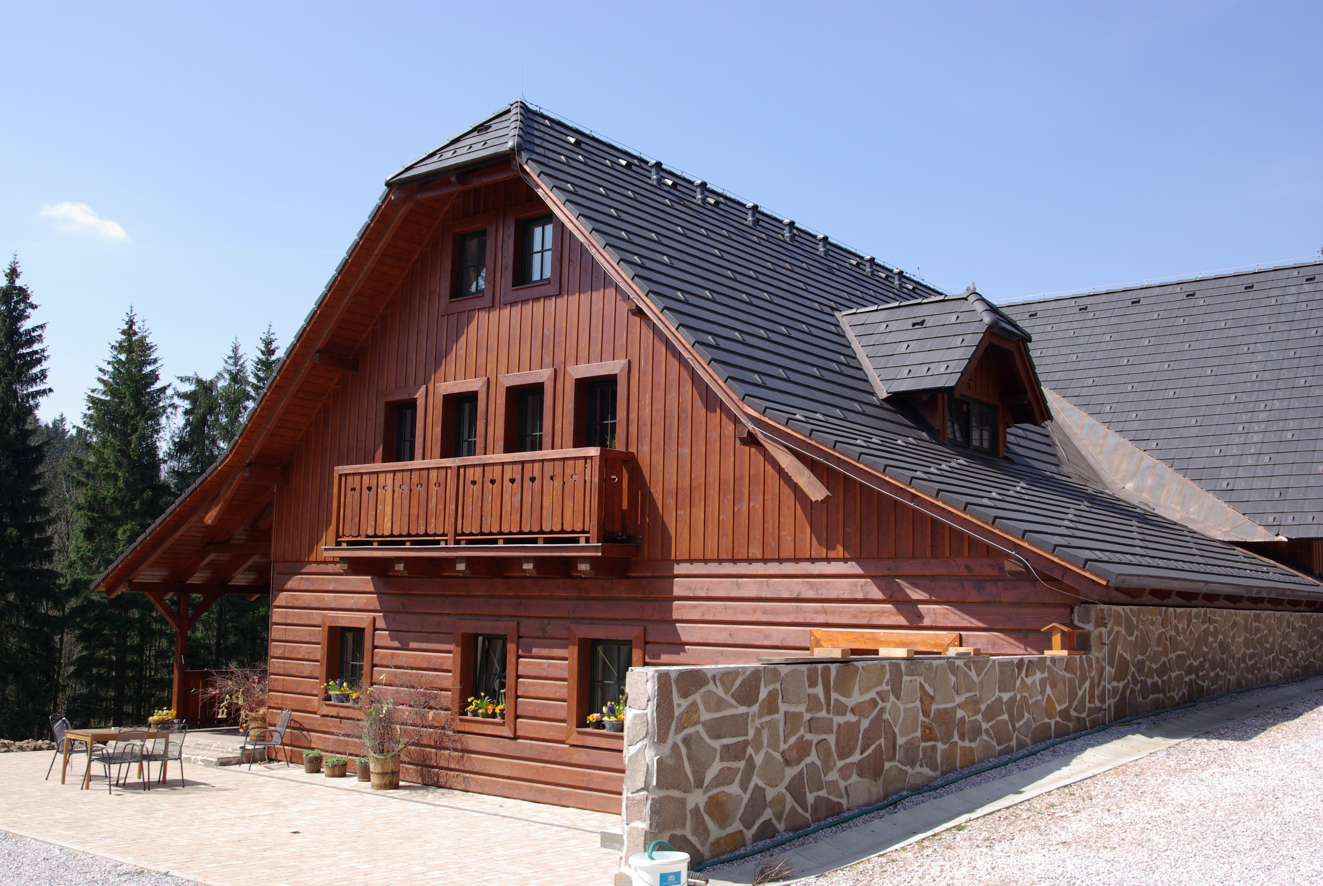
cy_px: 443
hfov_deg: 55.0
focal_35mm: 34
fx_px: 1269
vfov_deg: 38.5
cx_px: 662
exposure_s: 1/350
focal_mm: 23
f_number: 8
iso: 200
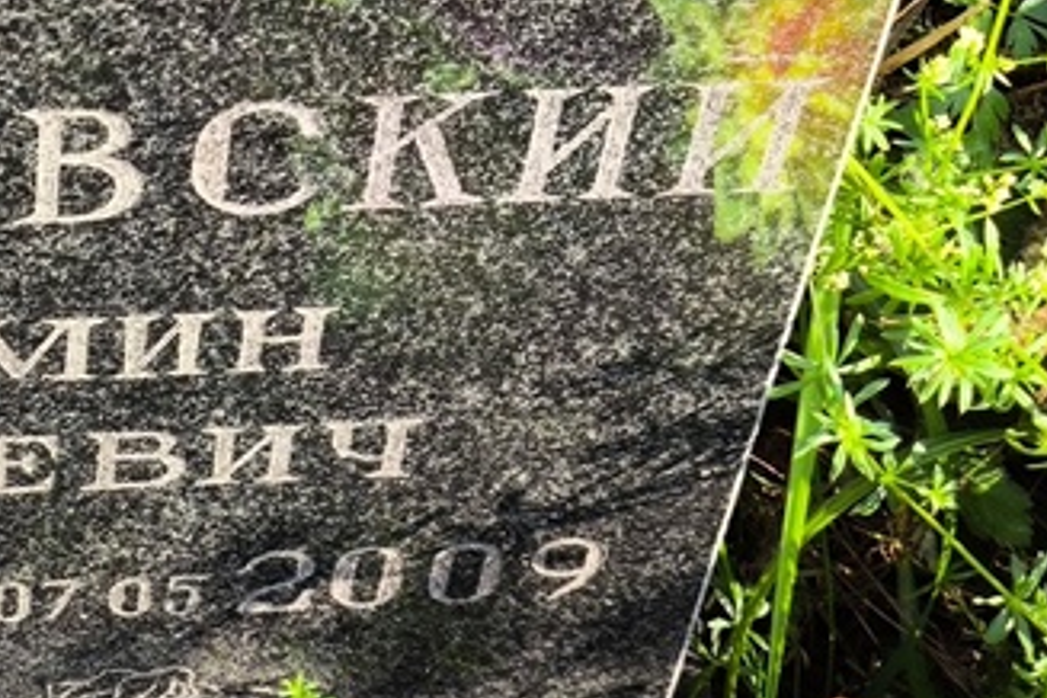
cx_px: -158
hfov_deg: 15.6
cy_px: 240
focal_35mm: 127
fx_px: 3693
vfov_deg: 10.8
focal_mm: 4.71
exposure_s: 1/349
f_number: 1.7
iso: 50
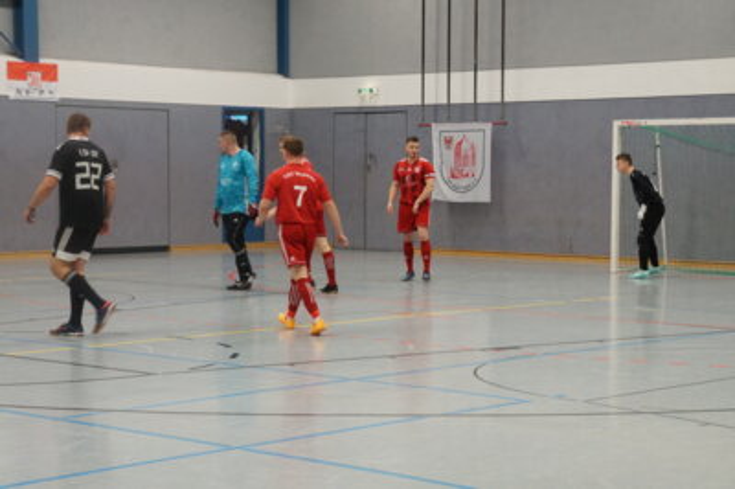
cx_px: 368
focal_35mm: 82
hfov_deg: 24.6
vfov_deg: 16.5
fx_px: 1683
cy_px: 244
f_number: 5.6
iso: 1600
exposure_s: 1/100
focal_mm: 55
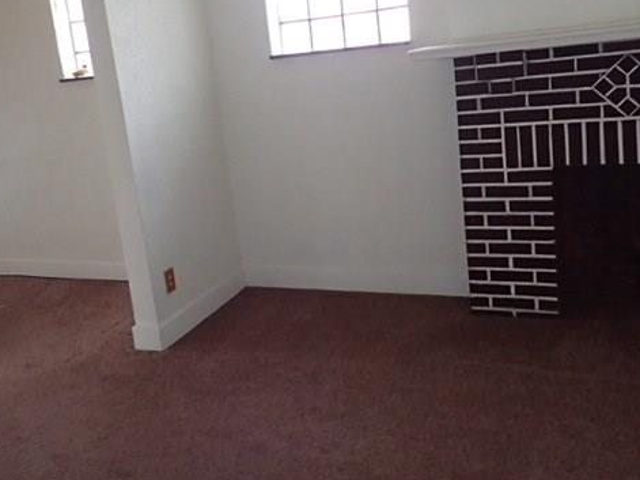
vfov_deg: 41.3
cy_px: 167
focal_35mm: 34
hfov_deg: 54.0
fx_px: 628
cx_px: 306
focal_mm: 4.5
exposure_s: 1/250
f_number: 2
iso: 640
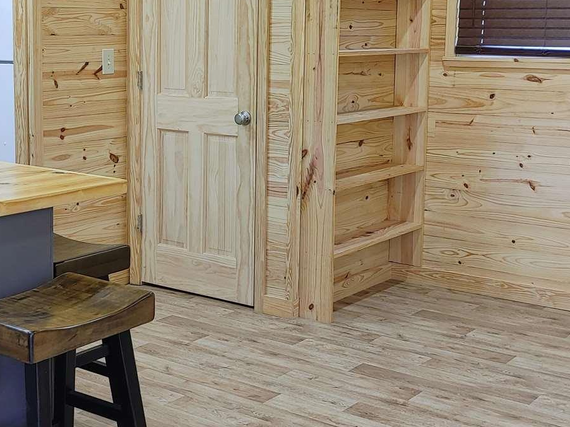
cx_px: 188
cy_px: 166
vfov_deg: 24.8
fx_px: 971
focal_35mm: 59
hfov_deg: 32.4
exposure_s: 1/60
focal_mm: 5.58
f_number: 1.8
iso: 150
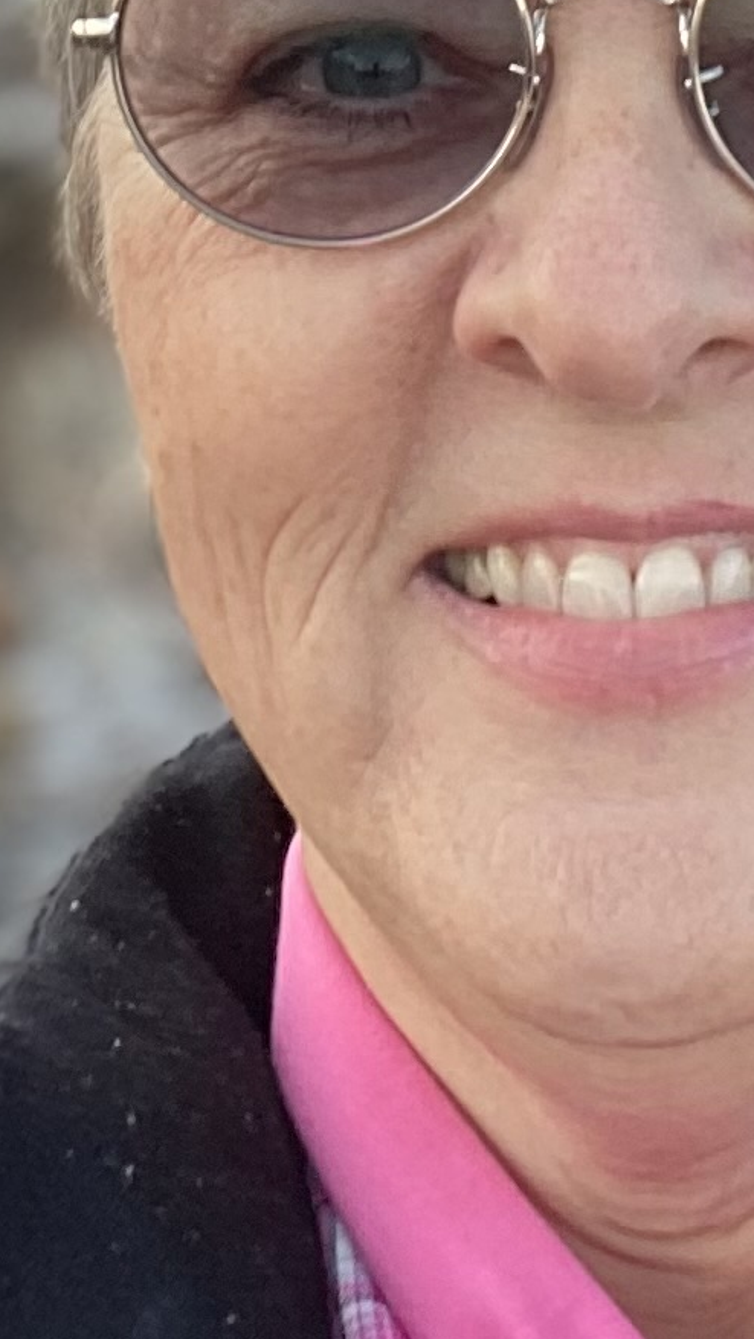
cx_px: 177
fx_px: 4087
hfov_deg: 10.5
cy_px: -275
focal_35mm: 115
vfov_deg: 17.7
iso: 64
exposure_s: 1/122
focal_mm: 2.71
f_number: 2.2
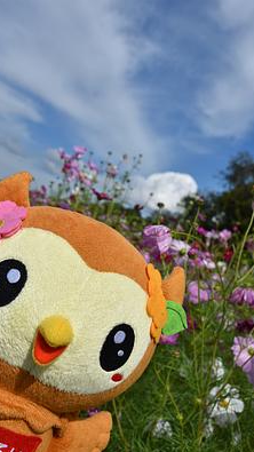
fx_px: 419
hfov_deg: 33.7
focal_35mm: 35
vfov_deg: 56.6
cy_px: 228
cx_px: 131
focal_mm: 22
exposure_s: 1/500
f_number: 9
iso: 100
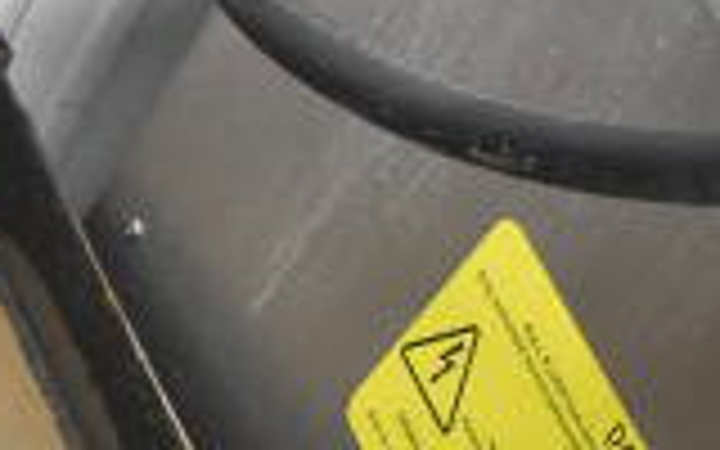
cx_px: -634
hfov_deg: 12.1
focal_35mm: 157
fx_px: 3079
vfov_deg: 8.2
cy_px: 610
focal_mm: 27
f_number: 4
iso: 2000
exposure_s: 1/40
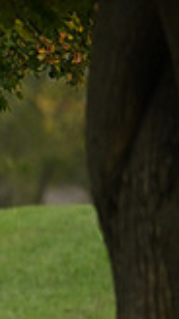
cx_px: -340
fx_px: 12539
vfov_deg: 1.5
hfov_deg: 0.8
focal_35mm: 1483
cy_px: 248
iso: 4000
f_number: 4.5
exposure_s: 1/3200
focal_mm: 400
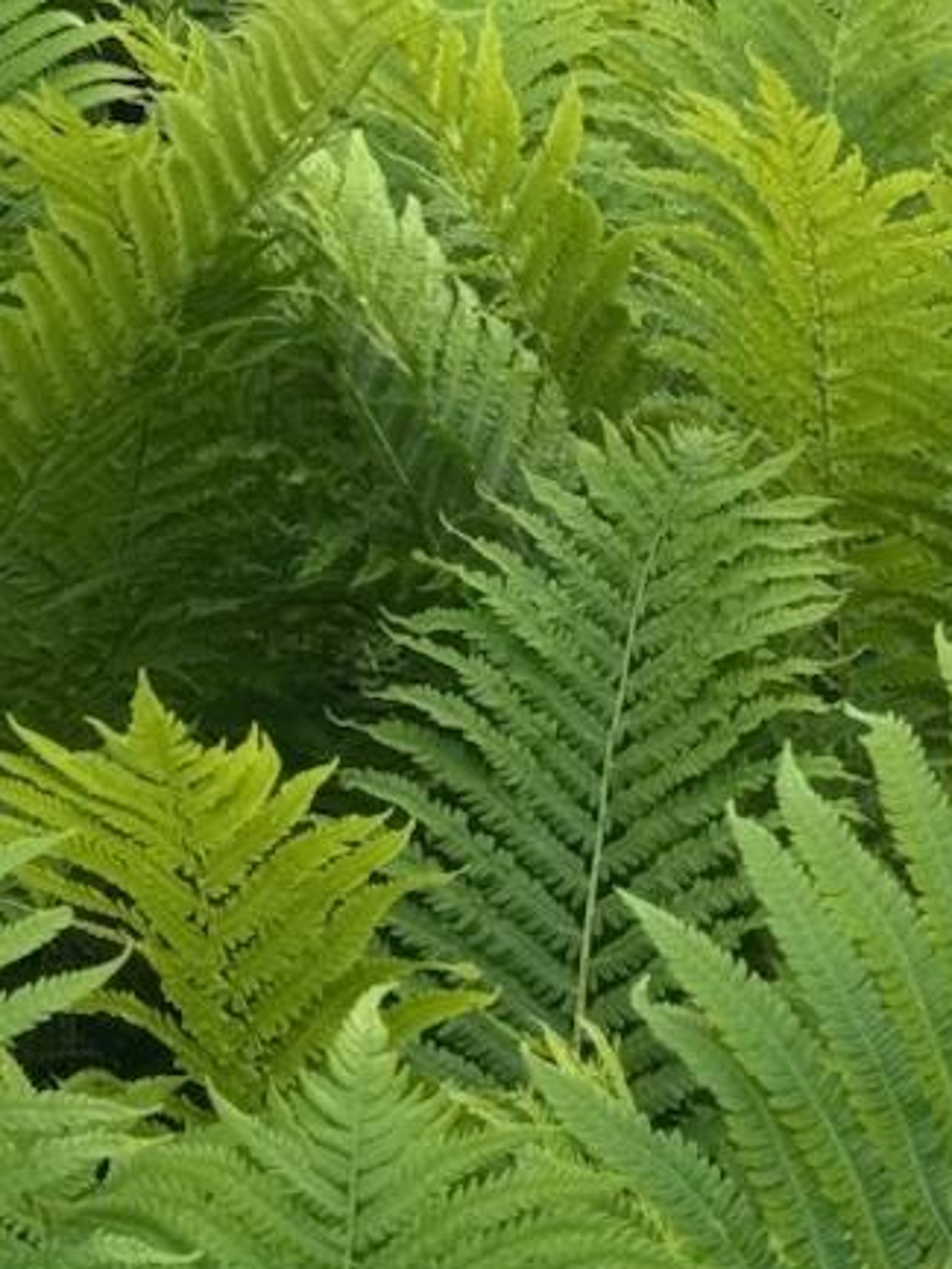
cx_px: 603
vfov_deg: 13.4
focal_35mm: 142
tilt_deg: -7.0
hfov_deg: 10.4
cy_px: -378
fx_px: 5204
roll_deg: +0.1
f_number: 1.78
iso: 64
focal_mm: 6.76
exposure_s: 1/832
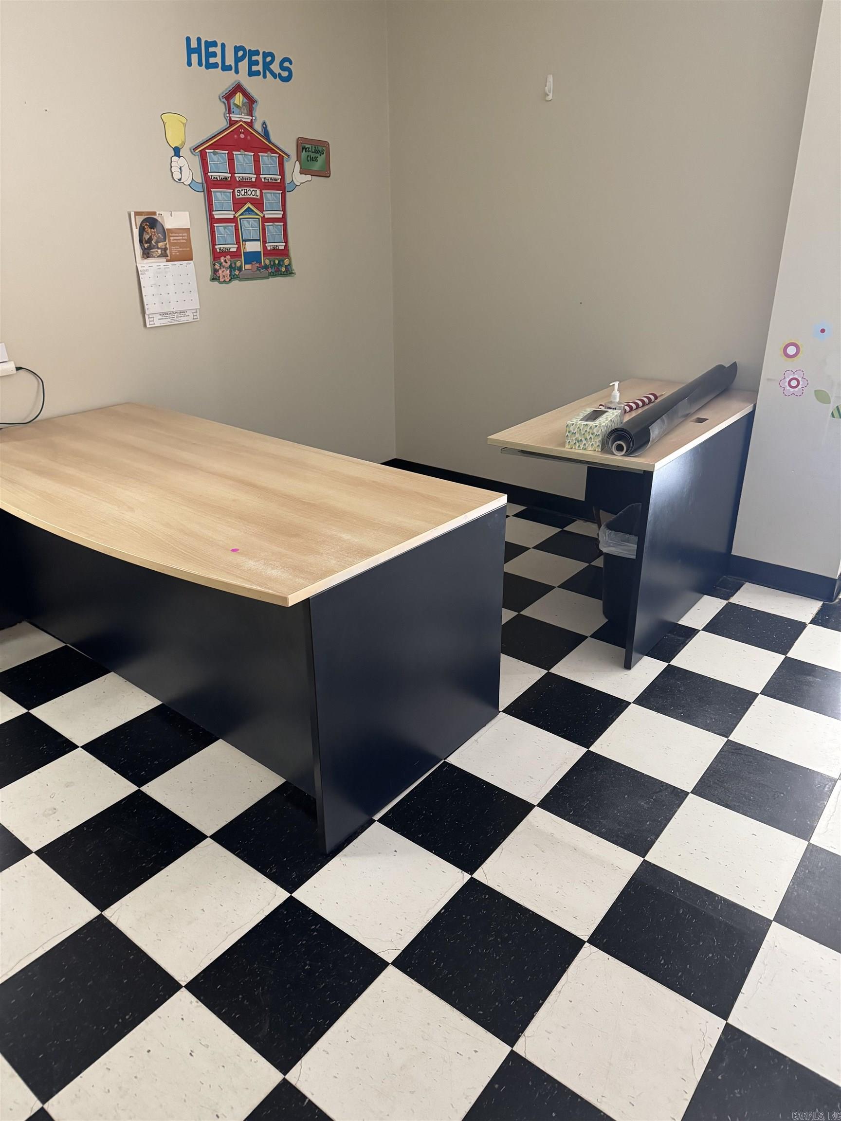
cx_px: 420
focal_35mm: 24
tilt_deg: -23.4
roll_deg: +0.5
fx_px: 777
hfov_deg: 56.8
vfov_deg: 71.6
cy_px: 560
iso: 640
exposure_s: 1/60
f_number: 1.78
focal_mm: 6.76
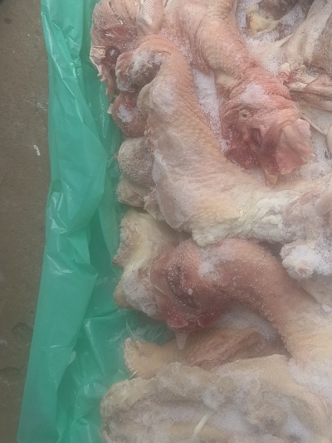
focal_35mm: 46
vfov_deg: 41.2
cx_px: 315
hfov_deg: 29.8
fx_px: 589
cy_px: 200
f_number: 1.88
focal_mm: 5.59
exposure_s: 1/100
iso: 201
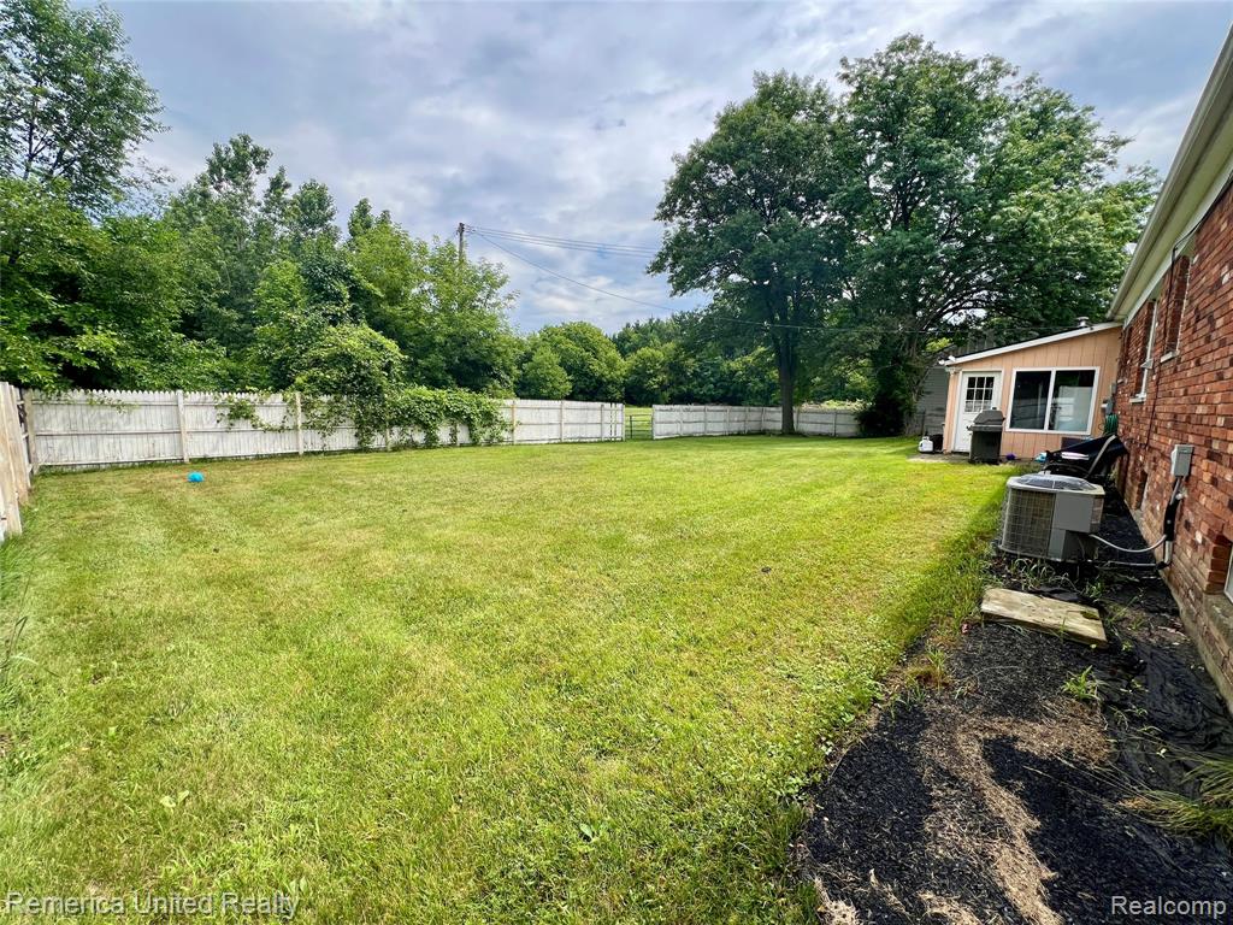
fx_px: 463
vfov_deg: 89.9
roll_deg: -0.9
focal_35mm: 13
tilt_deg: -7.2
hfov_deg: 106.2
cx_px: 616
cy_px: 462
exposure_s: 1/1004
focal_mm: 1.57
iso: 32
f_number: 1.8
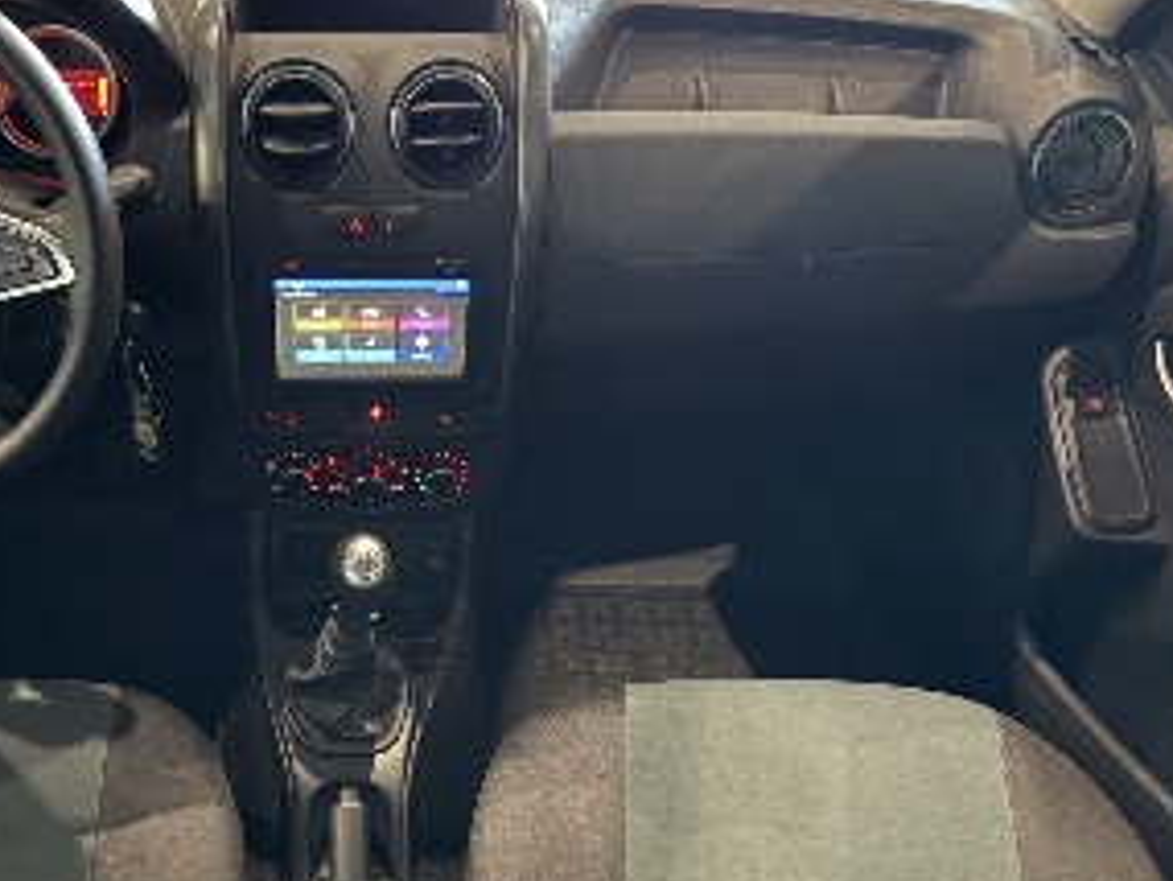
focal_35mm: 35
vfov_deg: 40.4
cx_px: 370
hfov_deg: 51.4
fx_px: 1187
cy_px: 560
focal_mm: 6.76
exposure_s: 1/20
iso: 1600
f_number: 1.78
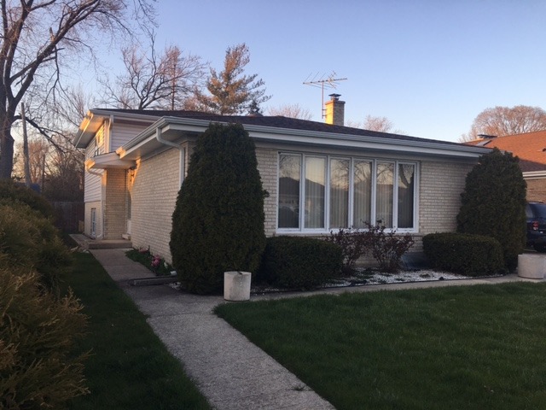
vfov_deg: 48.2
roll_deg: -0.8
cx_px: 273
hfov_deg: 61.7
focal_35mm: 29
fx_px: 457
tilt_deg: +0.5
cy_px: 205
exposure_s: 1/187
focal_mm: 4.15
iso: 25
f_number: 2.2
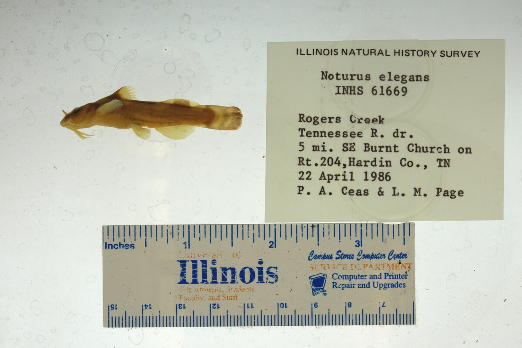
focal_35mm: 60
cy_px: 174
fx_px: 870
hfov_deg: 33.4
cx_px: 261
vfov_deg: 22.6
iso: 100
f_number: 20
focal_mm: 60
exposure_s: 1/50
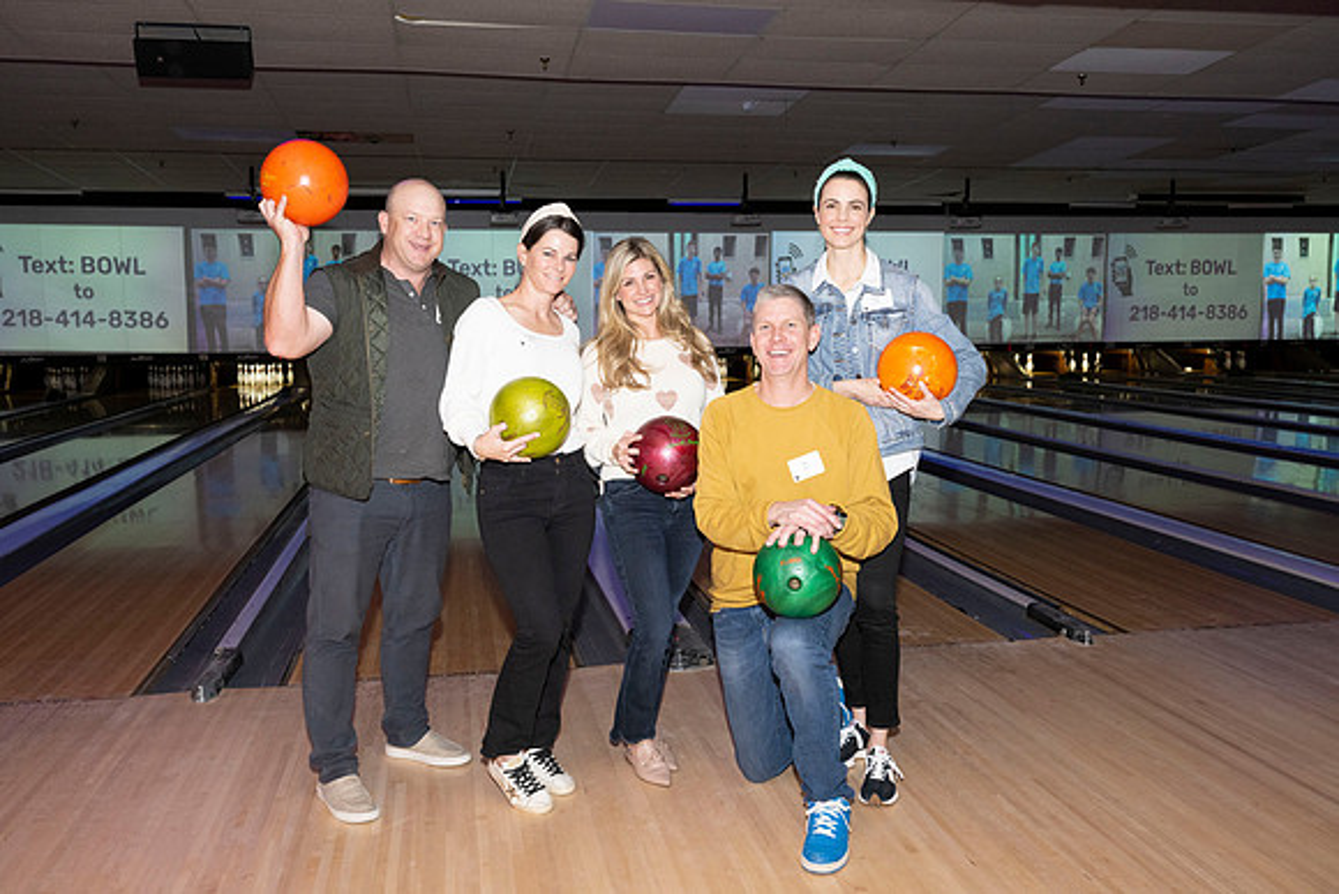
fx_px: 1135
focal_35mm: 30
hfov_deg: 61.1
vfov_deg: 43.0
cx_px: 670
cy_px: 447
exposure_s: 1/100
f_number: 5.6
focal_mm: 30.5
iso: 1600
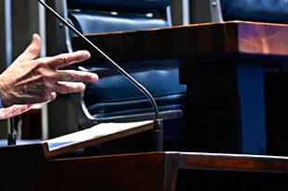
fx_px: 1542
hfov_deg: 10.7
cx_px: 139
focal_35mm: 193
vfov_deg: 7.1
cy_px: 71
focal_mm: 70
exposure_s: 1/160
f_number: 4
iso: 6400
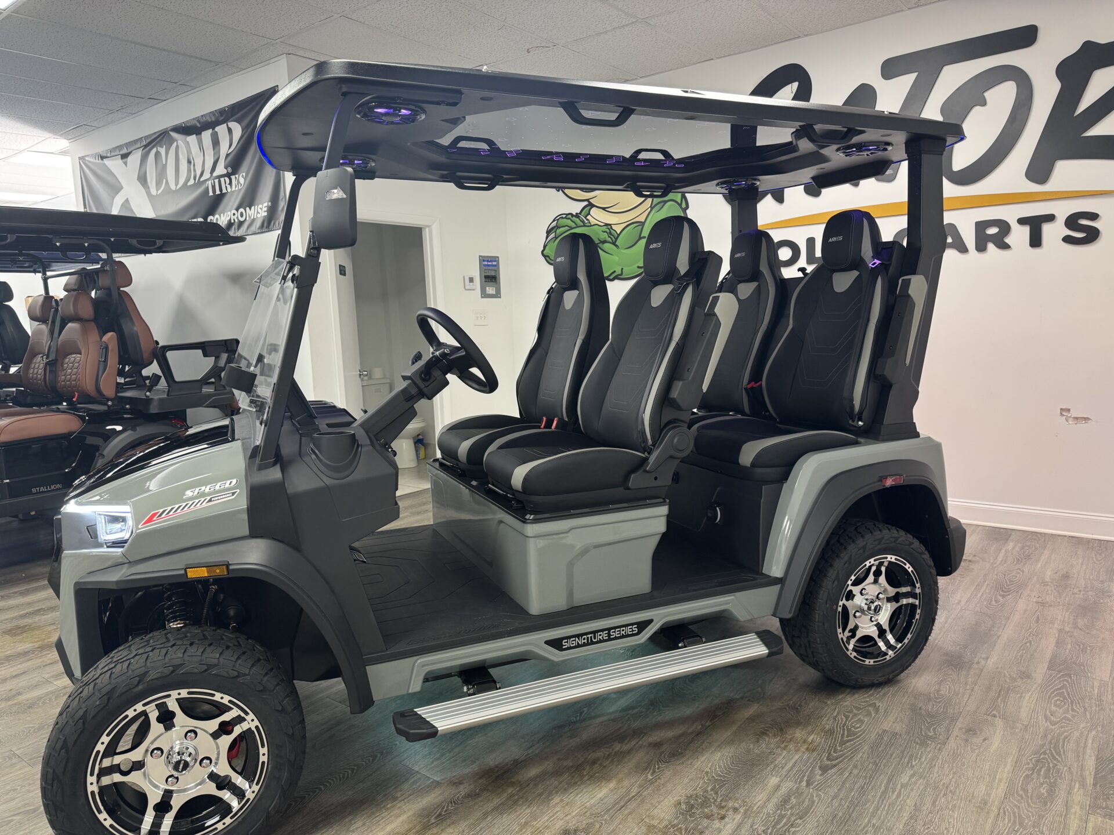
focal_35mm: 24
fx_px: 772
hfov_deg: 71.6
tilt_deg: -8.0
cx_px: 557
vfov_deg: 56.8
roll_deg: +2.9
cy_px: 418
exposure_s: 1/60
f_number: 1.78
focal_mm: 6.76
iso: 160
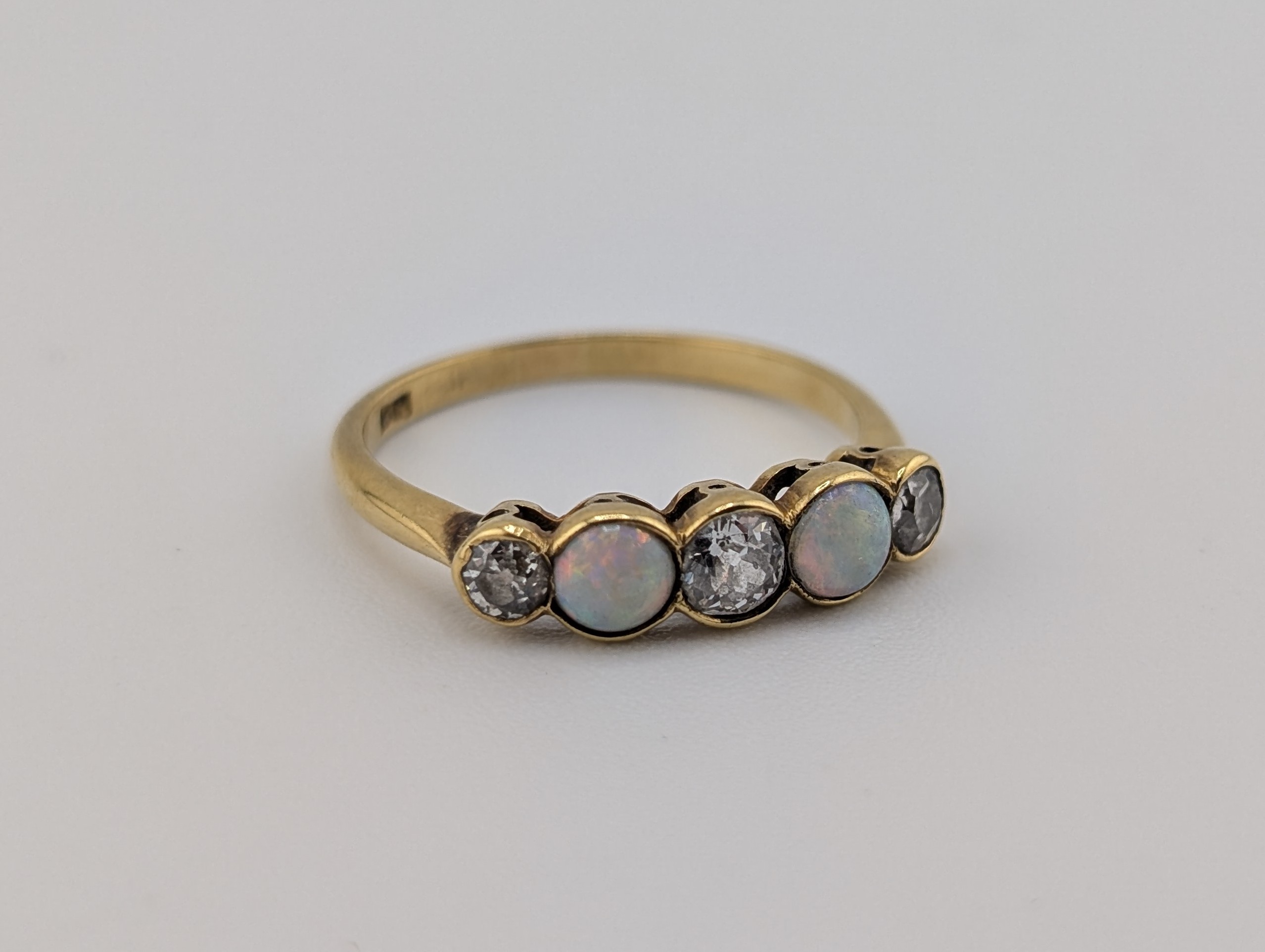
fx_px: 1793
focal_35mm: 49
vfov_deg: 29.7
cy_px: 476
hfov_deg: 38.9
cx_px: 632
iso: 28
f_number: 1.68
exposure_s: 1/765
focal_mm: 6.9
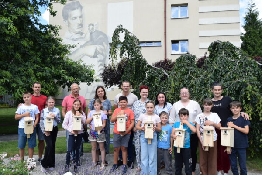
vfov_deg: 48.0
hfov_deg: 67.3
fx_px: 197
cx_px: 131
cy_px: 88
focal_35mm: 27
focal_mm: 18
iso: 220
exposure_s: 1/250
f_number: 8
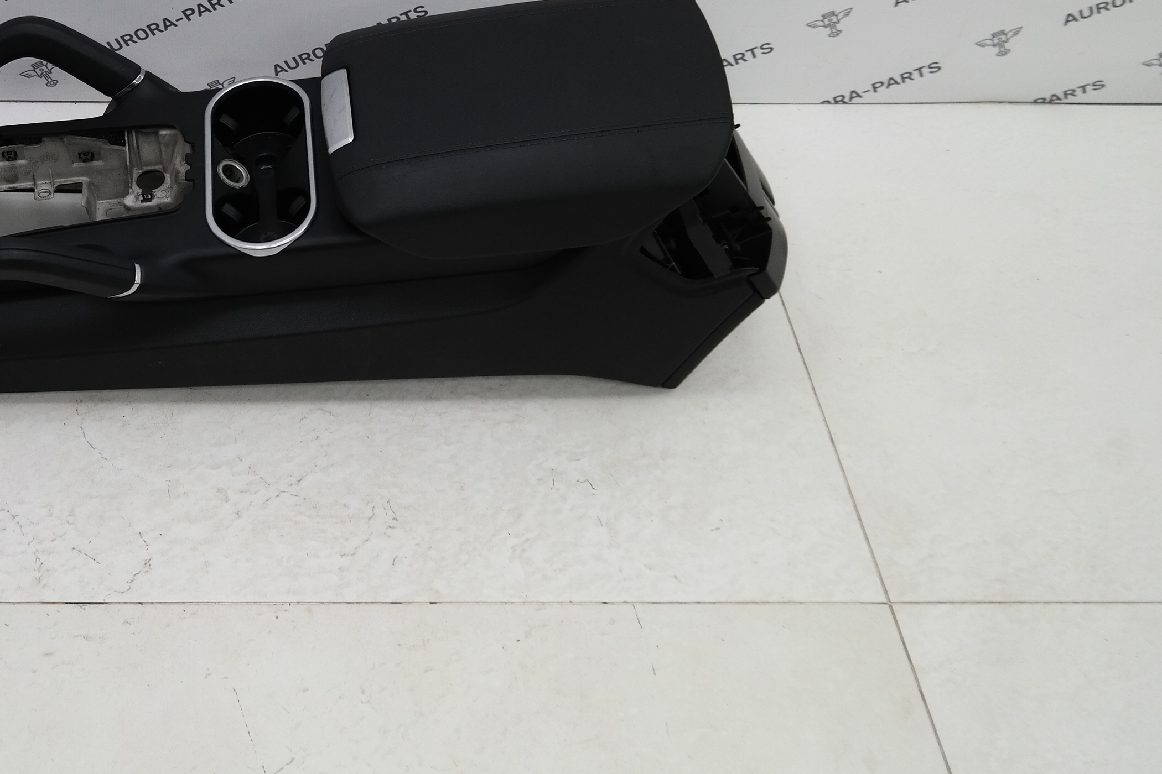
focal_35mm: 50
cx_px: 150
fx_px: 1614
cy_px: 140
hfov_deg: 37.4
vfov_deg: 26.4
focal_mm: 18
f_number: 3.5
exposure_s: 1/80
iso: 200
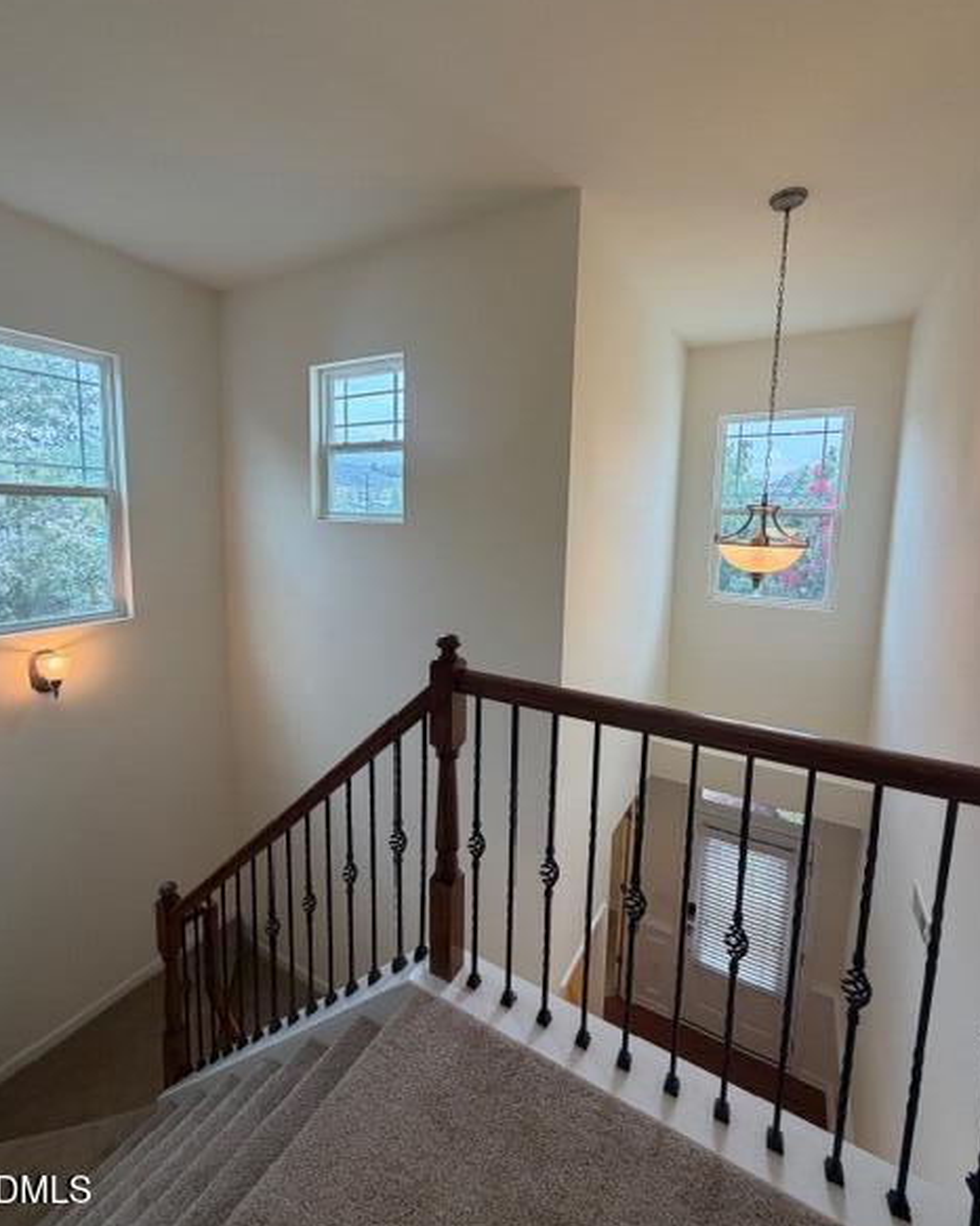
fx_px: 544
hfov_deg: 84.0
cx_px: 486
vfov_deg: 96.7
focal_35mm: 15
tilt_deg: -6.2
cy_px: 576
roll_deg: -1.7
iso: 160
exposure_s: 1/120
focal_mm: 2.22
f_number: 2.2
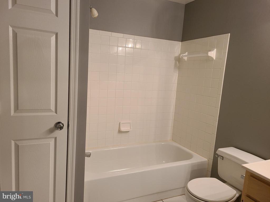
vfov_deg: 53.1
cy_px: 101
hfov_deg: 67.3
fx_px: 203
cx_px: 135
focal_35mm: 26
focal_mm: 5.4
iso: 200
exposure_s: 1/60
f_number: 1.8
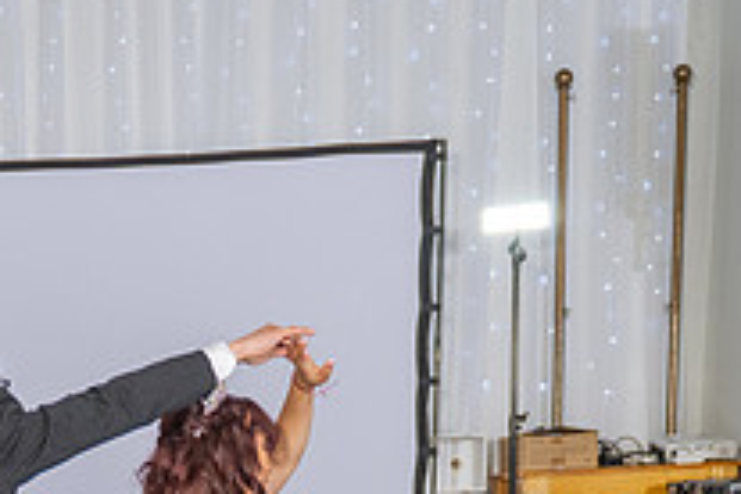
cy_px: 1074
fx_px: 2326
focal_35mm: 113
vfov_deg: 10.8
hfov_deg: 17.5
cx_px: -67
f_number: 3.5
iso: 500
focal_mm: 24
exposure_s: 1/160
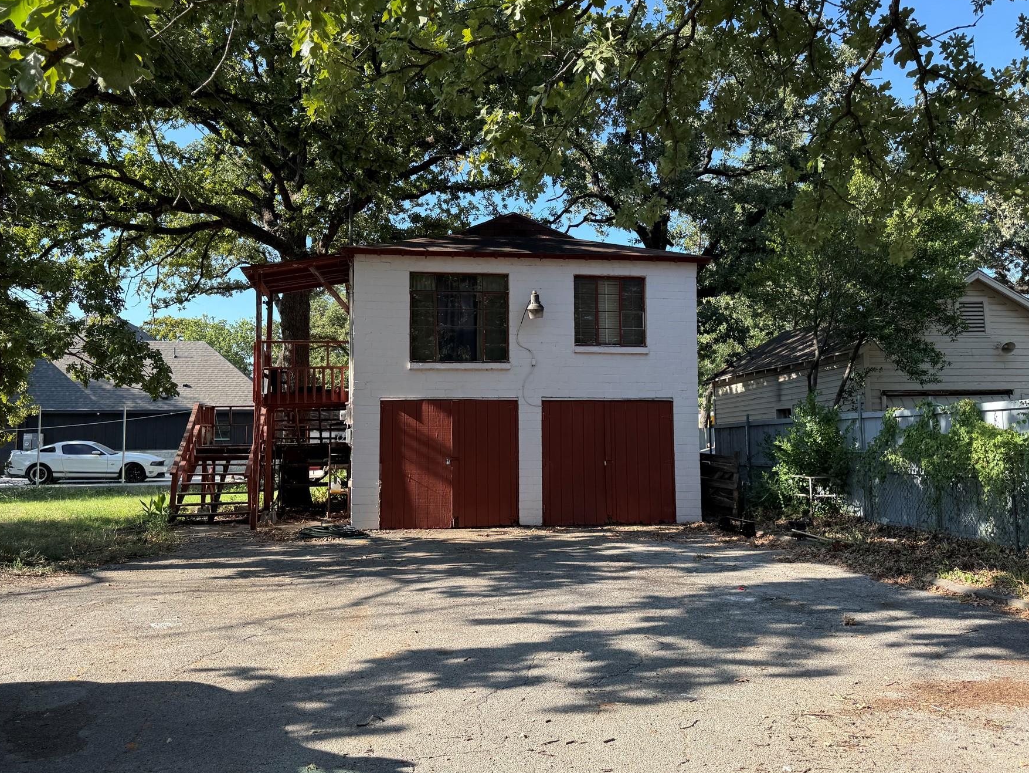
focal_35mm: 28
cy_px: 376
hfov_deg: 63.4
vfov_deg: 49.8
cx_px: 490
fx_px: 833
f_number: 1.78
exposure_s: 1/1174
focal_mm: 6.76
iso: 80
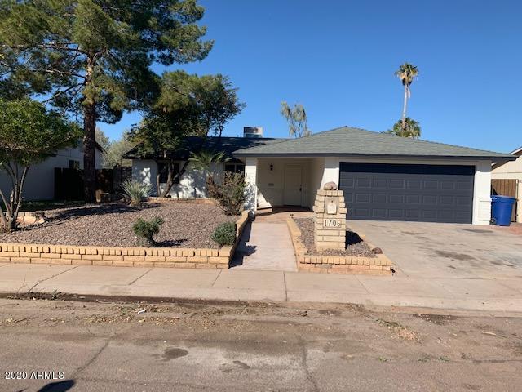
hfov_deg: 67.3
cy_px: 196
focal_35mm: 26
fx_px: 392
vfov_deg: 53.1
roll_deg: -2.9
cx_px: 261
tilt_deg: -2.2
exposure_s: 1/2833
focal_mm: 4.25
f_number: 1.8
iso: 25
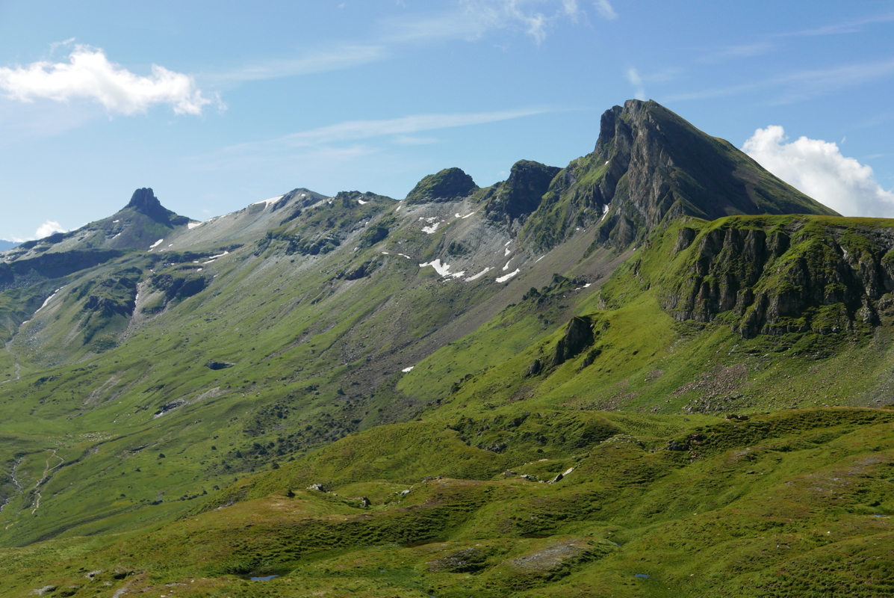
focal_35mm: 49
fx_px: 1218
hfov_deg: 40.3
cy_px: 299
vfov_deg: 27.6
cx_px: 447
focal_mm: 22
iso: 200
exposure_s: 1/800
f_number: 5.6
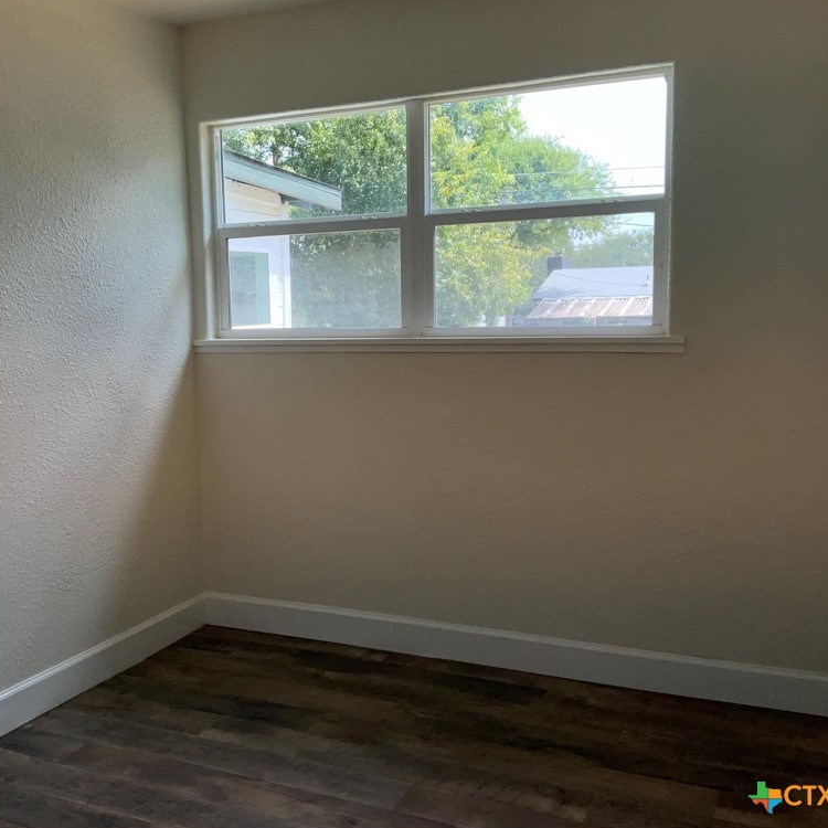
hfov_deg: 47.0
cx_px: 344
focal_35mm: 35
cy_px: 412
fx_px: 947
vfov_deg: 47.2
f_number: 1.8
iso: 16
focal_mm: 3
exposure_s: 1/509
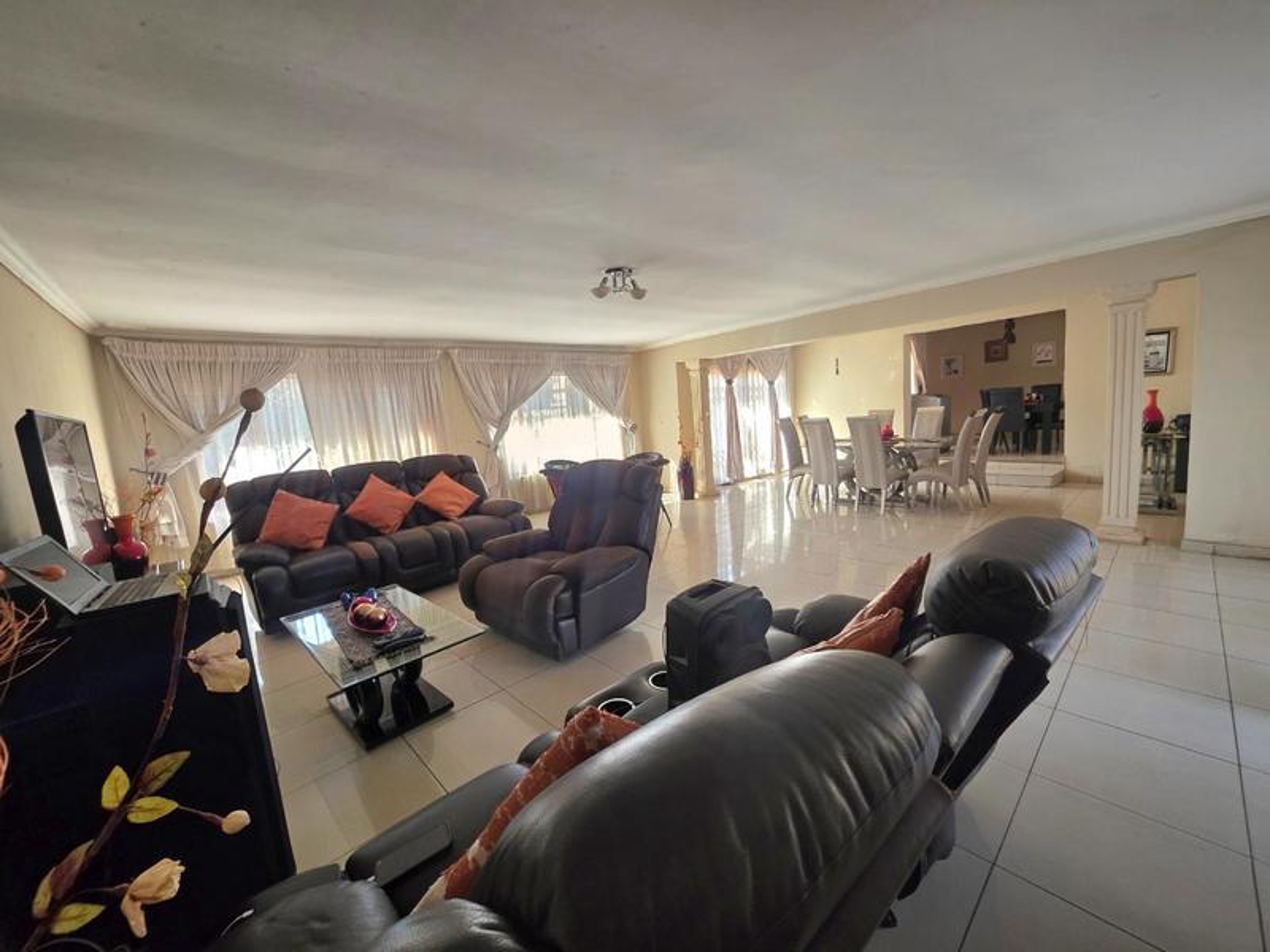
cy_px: 476
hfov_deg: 106.2
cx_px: 635
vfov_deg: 89.9
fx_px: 477
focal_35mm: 13
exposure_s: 1/101
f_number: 1.9
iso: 160
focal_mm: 2.2
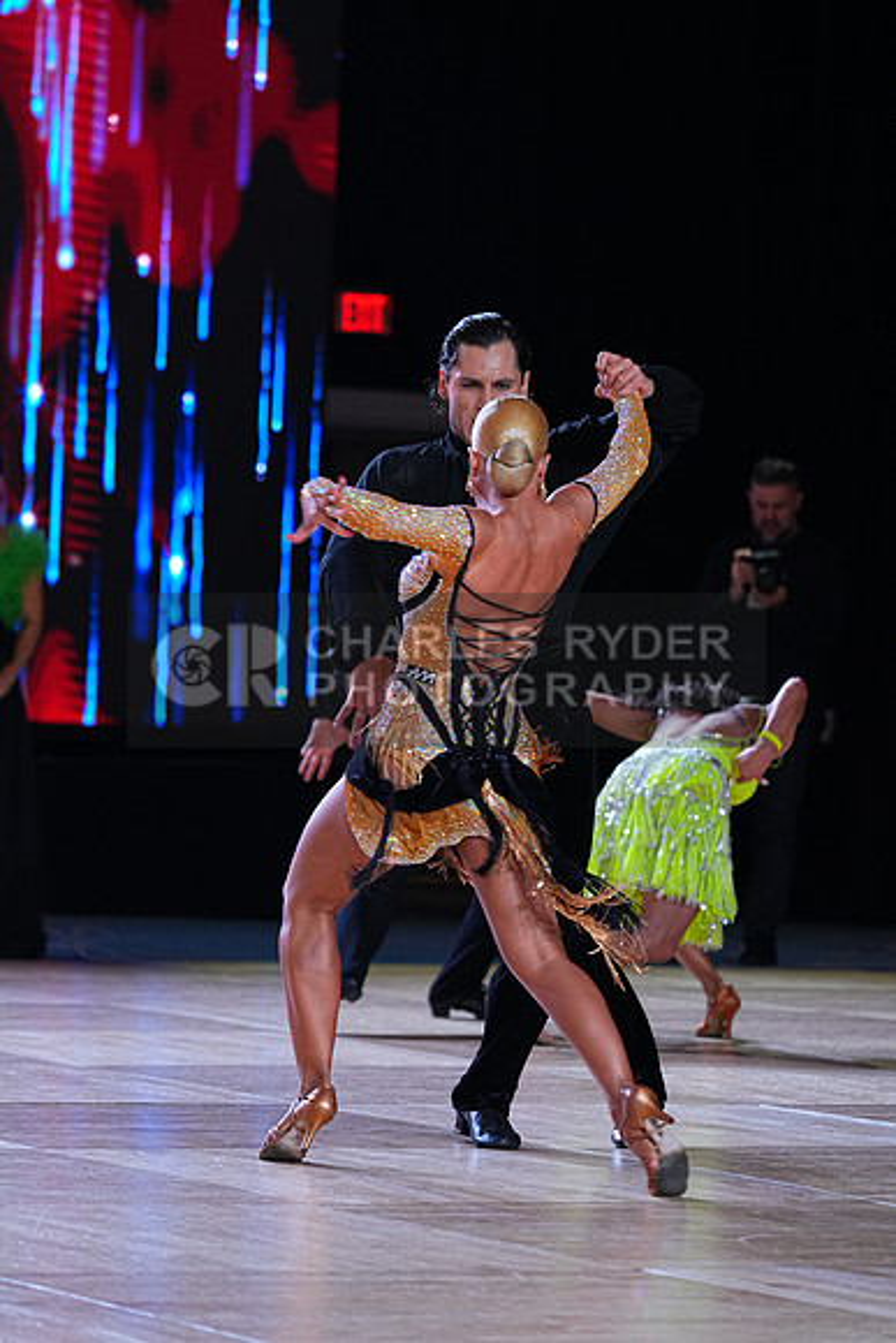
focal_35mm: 164
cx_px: 448
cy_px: 672
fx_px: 6119
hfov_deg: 8.4
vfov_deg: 12.5
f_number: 4
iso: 1000
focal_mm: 164
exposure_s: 1/400
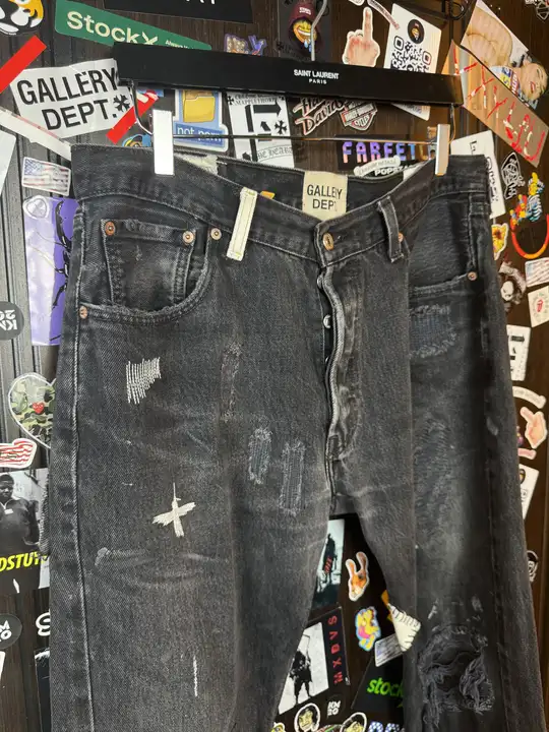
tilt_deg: -7.2
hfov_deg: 56.8
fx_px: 508
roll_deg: +0.5
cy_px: 366
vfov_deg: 71.6
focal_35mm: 24
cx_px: 274
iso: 200
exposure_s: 1/50
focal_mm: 6.76
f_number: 1.78
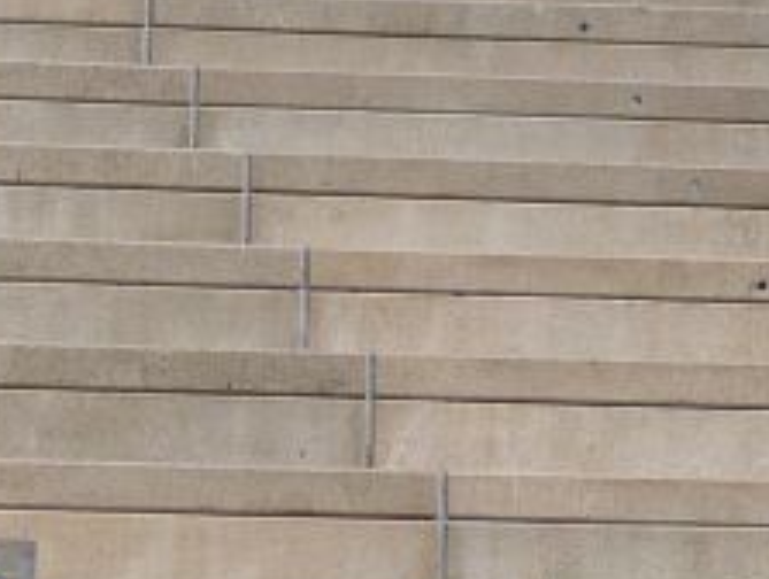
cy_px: 665
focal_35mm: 240
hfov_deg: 8.2
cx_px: -159
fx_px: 5340
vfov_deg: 6.2
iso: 100
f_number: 4.5
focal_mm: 11.1
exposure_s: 1/1000
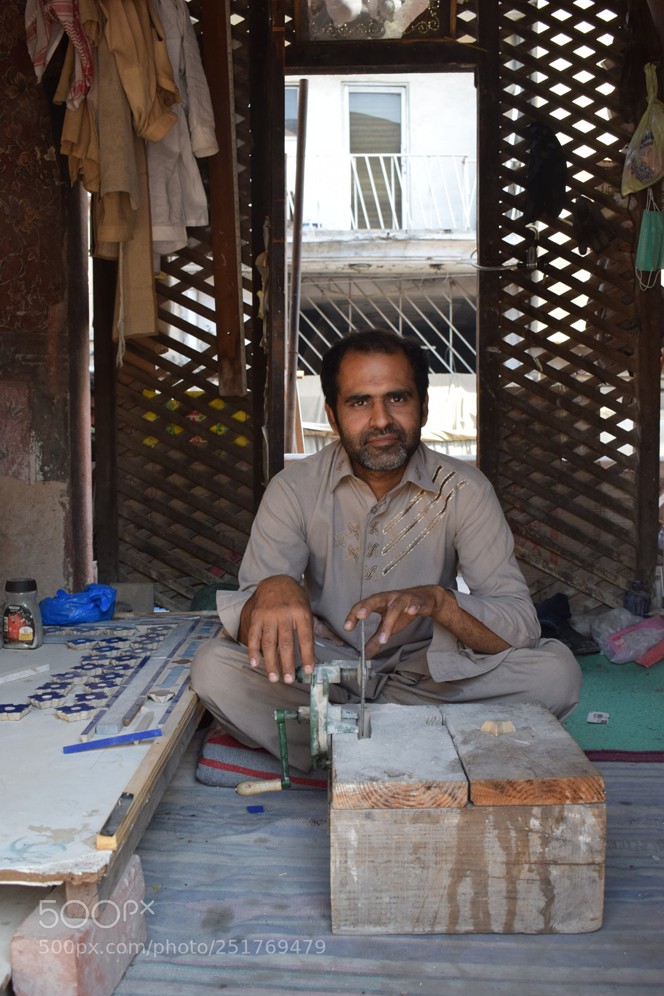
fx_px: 996
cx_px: 332
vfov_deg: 53.1
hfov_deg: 36.9
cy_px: 498
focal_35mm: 36
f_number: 6.3
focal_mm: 24
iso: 400
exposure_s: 1/125
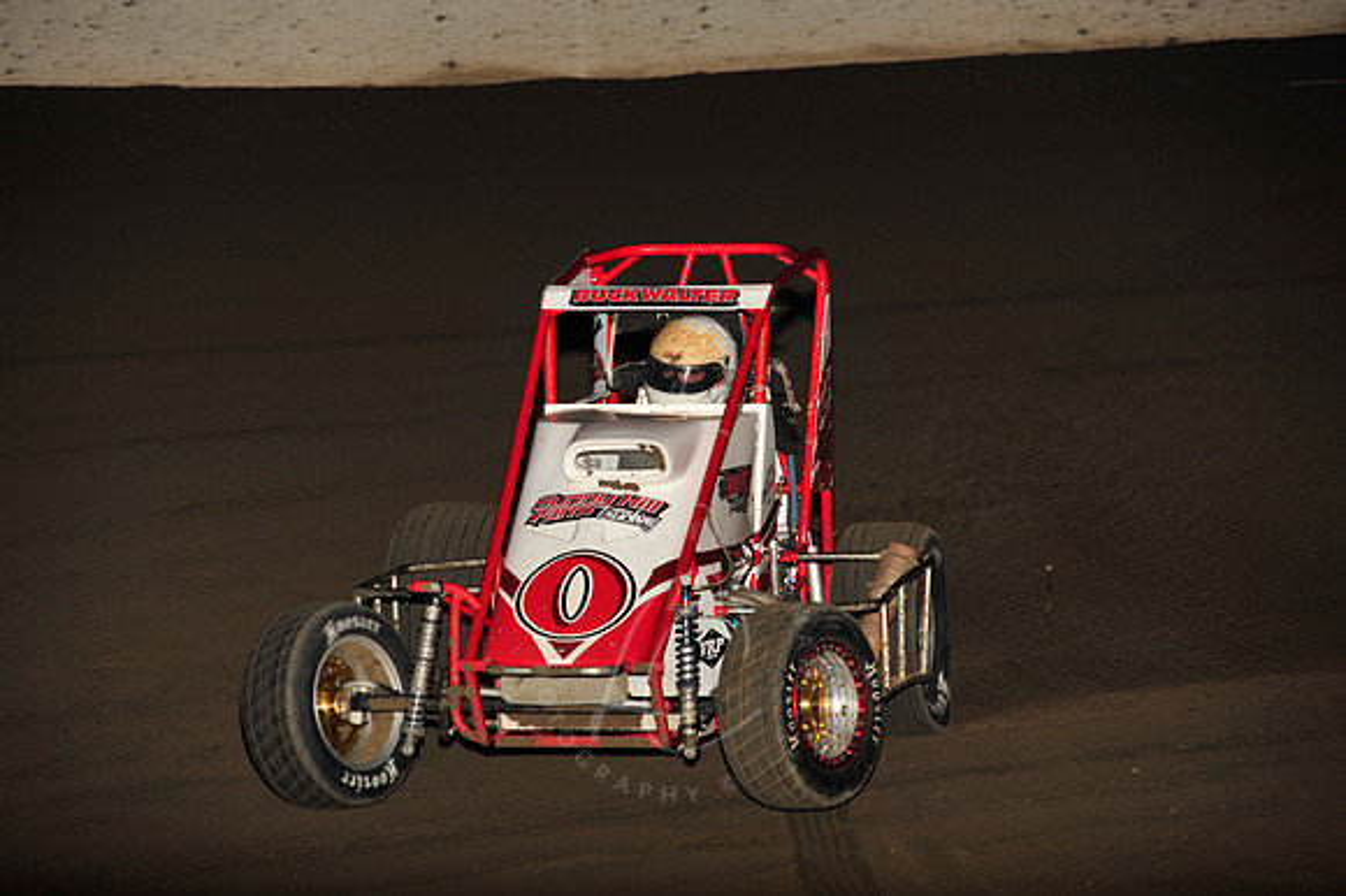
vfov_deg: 7.4
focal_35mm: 185
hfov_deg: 11.1
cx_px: 673
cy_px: 448
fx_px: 6913
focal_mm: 185
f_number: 6.3
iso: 800
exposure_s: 1/320
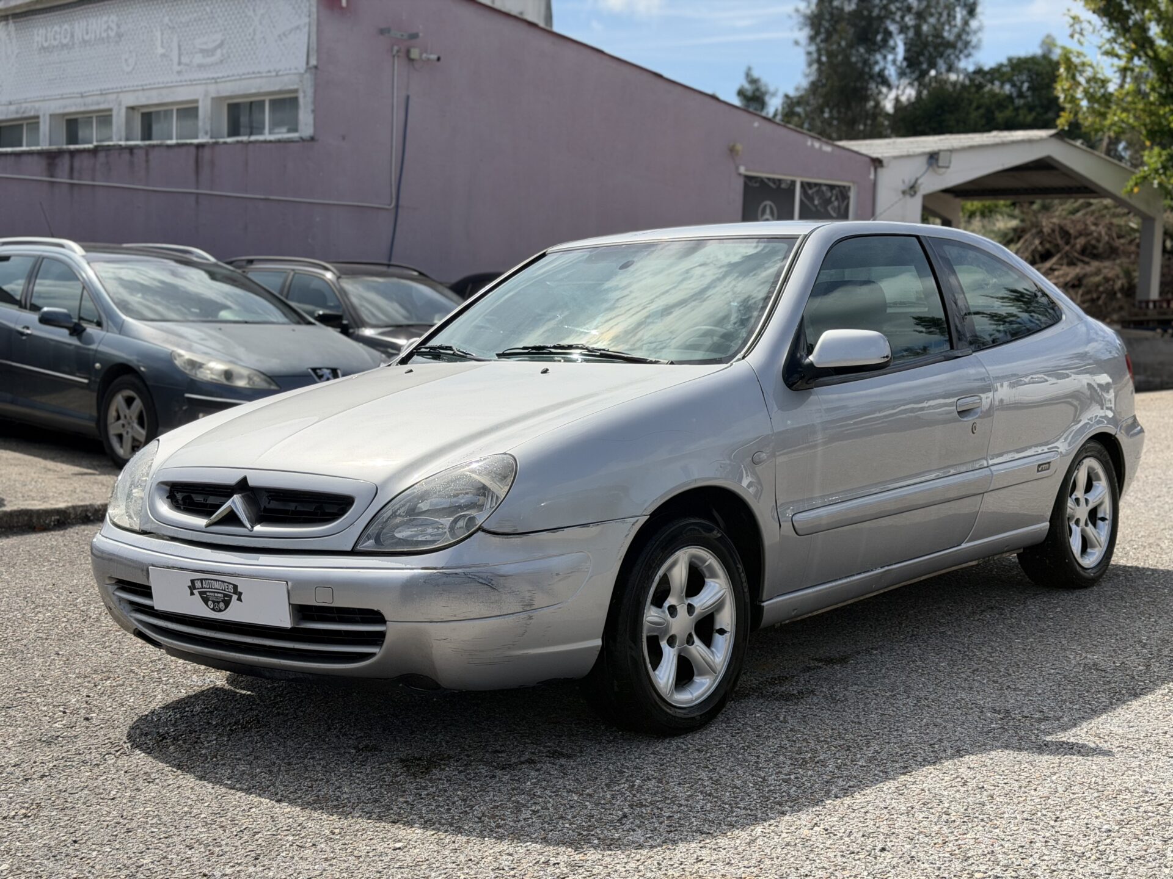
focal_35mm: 48
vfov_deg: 30.3
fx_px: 1627
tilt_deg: -5.1
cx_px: 586
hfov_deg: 39.7
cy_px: 440
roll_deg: -2.9
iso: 100
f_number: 1.78
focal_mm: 6.76
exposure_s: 1/6024
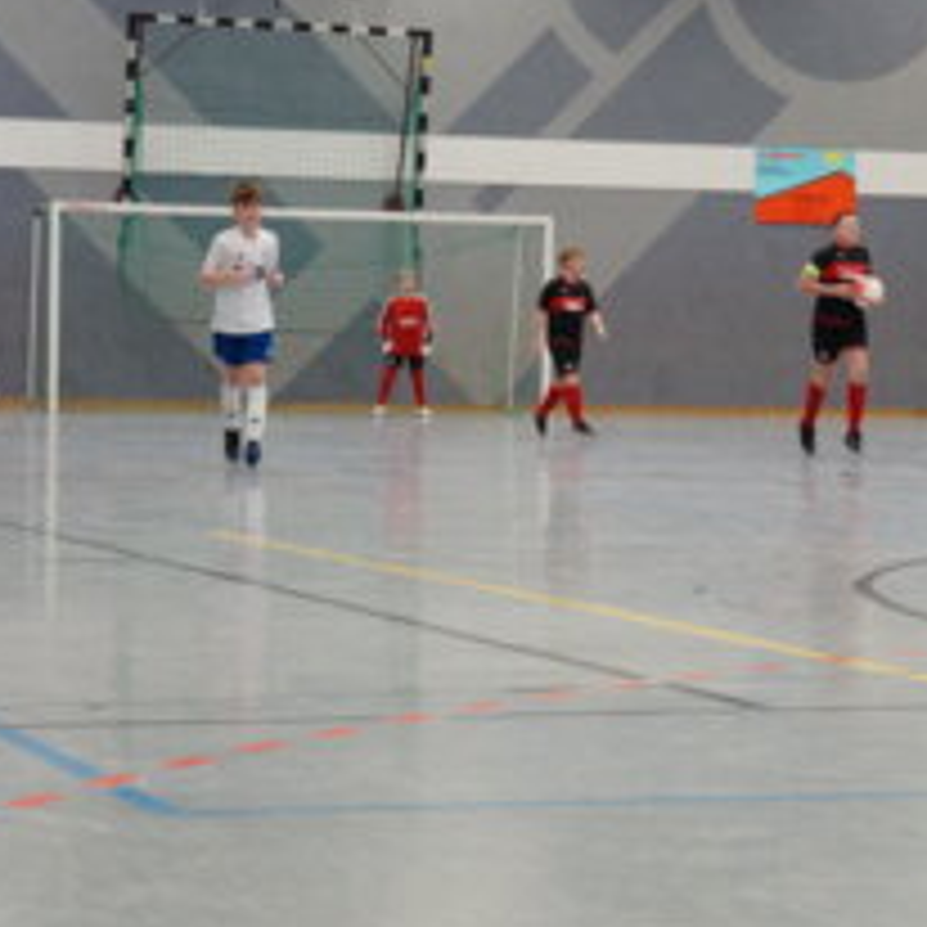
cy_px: 392
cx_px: 801
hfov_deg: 12.8
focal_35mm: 136
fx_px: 4115
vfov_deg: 12.8
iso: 2500
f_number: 7.1
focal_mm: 55
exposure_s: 1/100
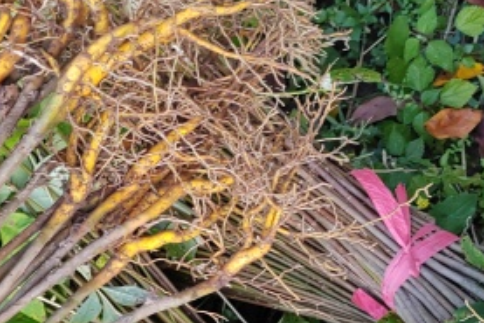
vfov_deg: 16.8
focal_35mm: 81
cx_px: 98
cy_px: 257
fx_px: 1090
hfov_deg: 24.6
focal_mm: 5.52
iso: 400
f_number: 1.9
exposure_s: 1/100
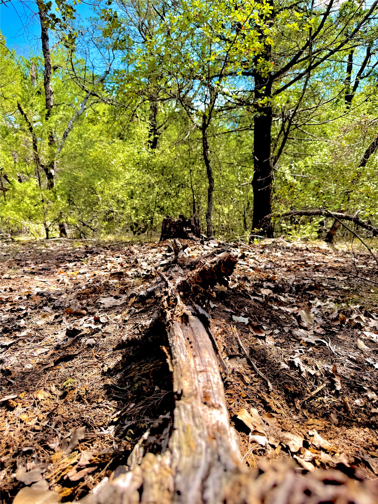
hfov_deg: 56.8
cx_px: 189
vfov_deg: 71.6
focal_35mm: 24
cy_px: 252
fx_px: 349
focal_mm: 6.76
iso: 80
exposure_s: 1/812
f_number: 1.78
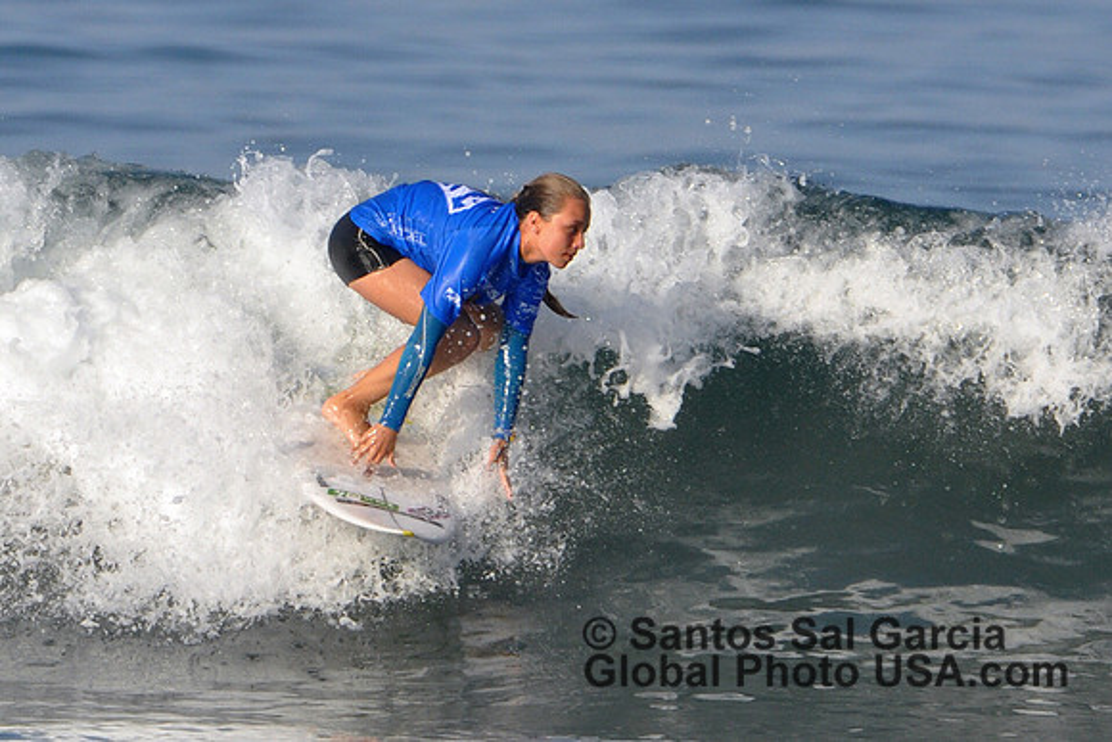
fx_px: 21317
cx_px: 556
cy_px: 371
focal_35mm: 690
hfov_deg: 3.0
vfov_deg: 2.0
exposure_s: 1/1600
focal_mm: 460
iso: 400
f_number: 6.3
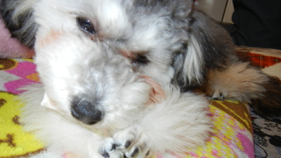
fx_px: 246
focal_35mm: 33
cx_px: 141
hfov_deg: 59.5
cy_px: 98
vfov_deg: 35.5
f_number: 3.5
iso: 200
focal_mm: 5.4
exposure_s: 1/30
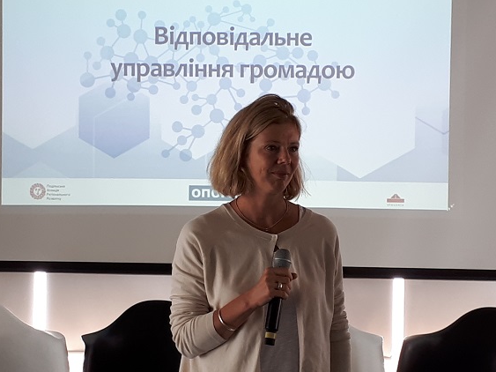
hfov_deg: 58.3
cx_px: 237
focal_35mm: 31
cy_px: 197
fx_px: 444
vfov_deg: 45.4
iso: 64
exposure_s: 1/33
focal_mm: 3.6
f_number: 1.9
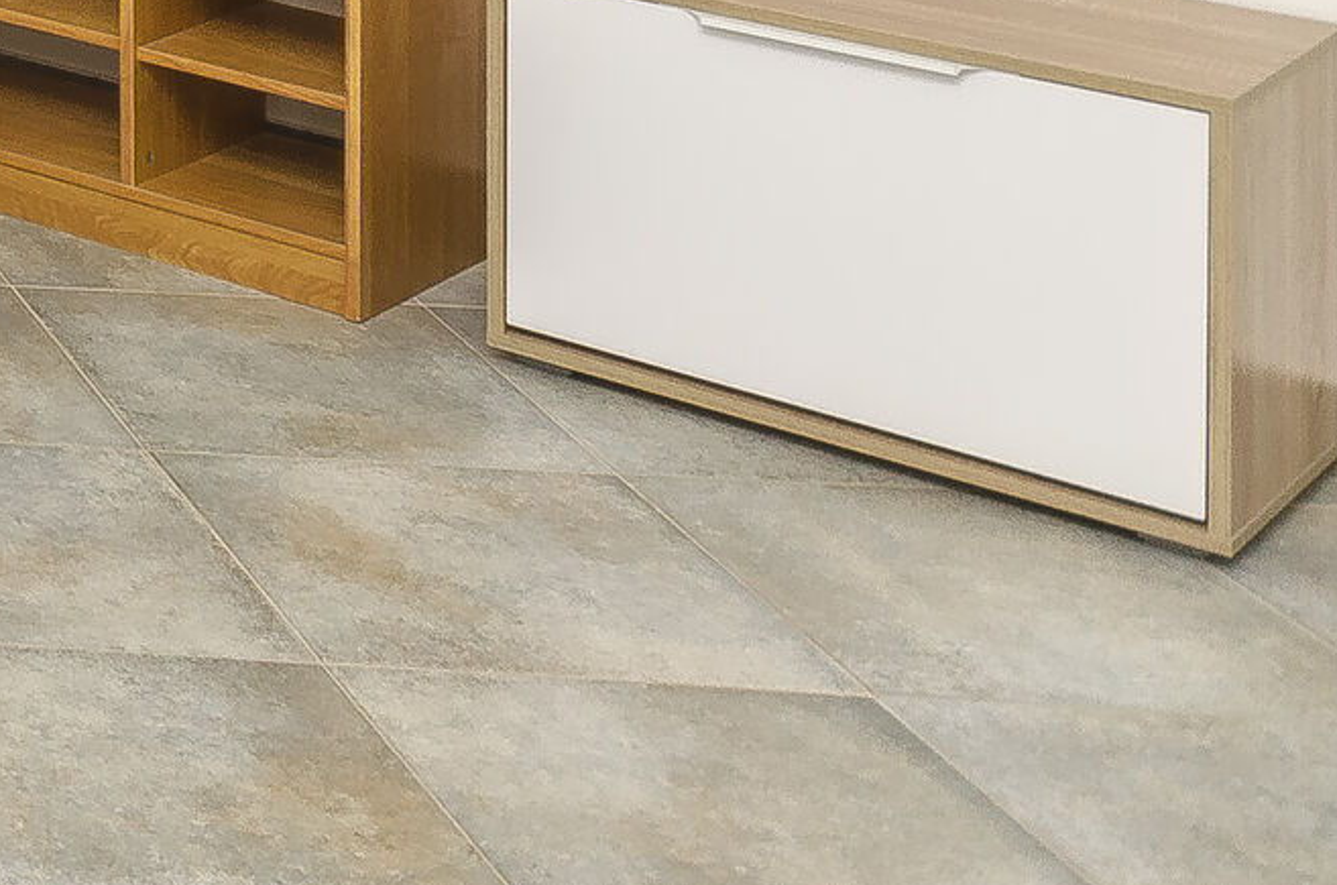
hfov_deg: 16.8
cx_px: -1471
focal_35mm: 83
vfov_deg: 14.0
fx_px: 3081
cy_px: -827
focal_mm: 13
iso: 160
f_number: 7.1
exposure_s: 1/200
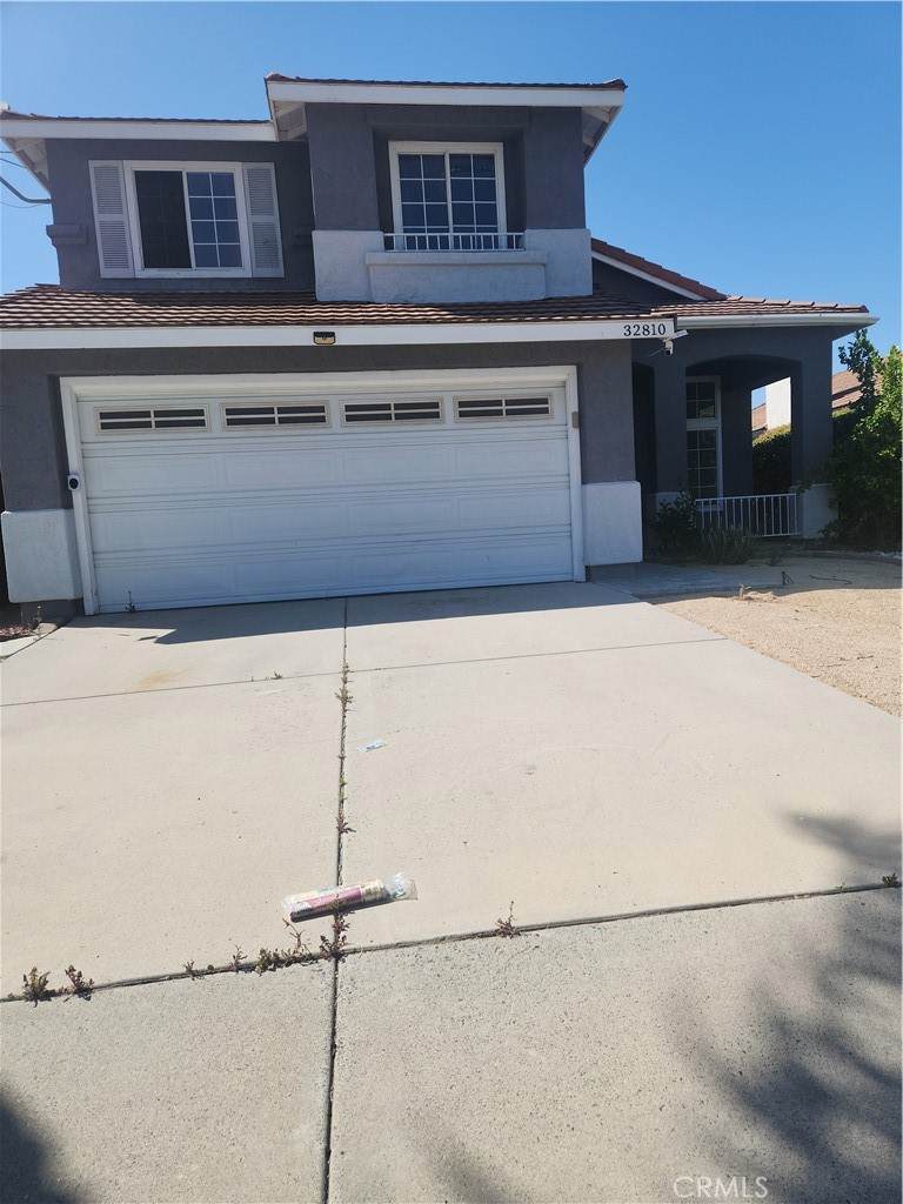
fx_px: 800
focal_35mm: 23
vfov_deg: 73.9
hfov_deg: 58.9
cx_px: 452
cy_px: 602
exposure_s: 1/1780
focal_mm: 5.4
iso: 20
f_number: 1.8
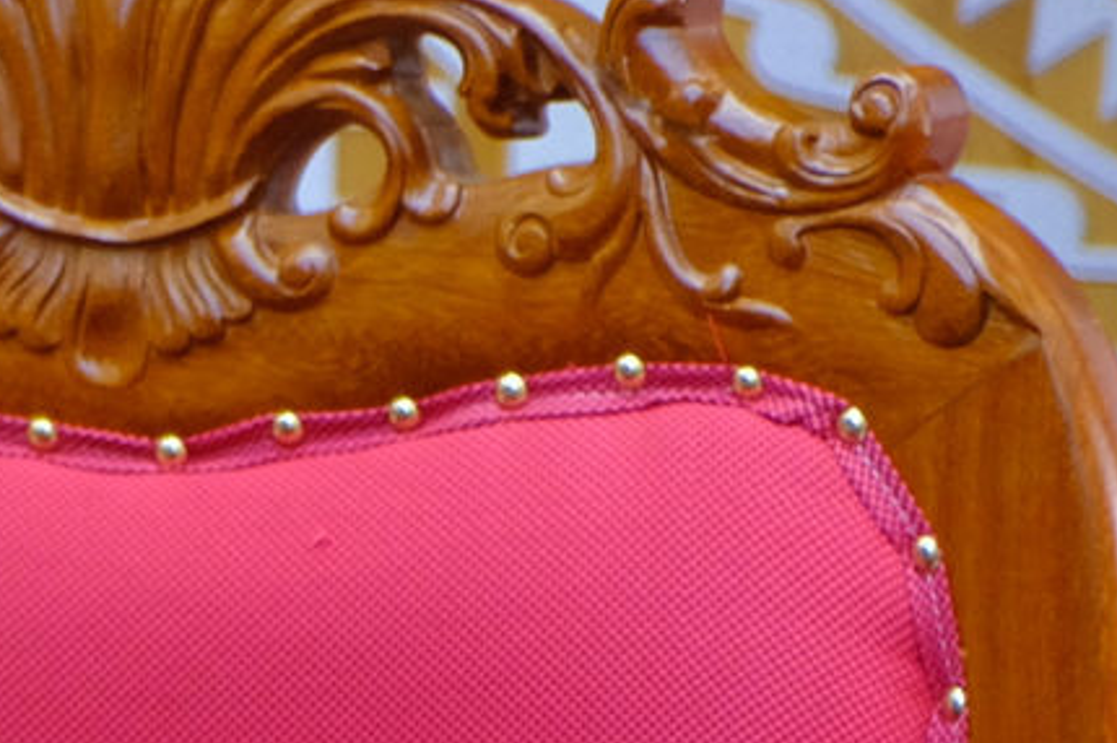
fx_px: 17734
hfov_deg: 3.6
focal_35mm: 572
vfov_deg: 2.4
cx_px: -1307
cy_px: -297
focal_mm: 80
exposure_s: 1/125
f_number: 4
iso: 1250
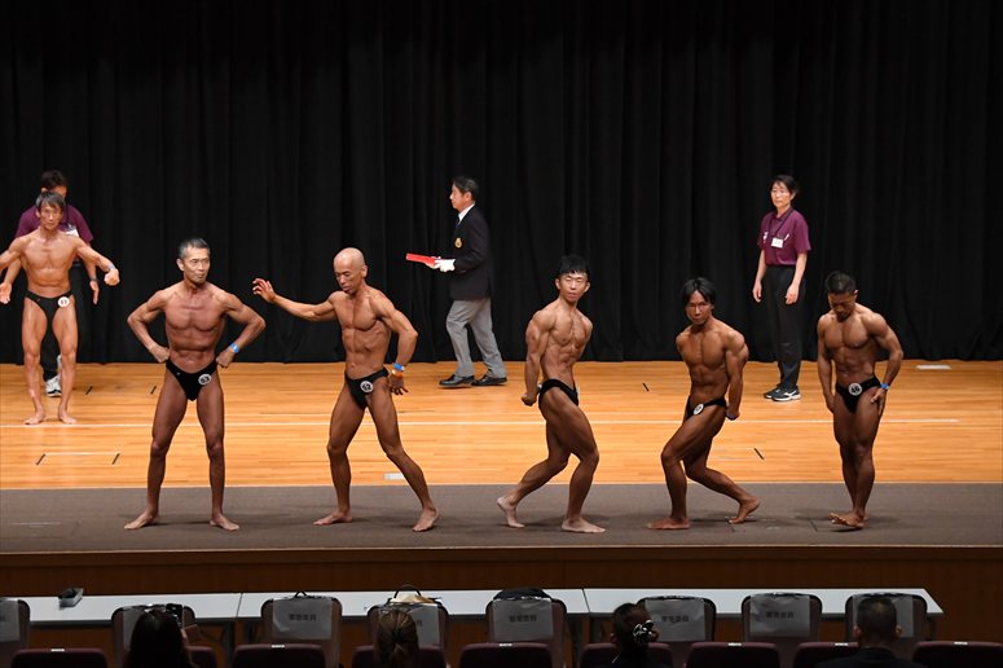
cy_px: 334
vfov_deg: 12.7
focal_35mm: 108
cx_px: 502
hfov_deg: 18.9
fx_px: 3008
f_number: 5.6
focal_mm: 72
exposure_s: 1/400
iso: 4000
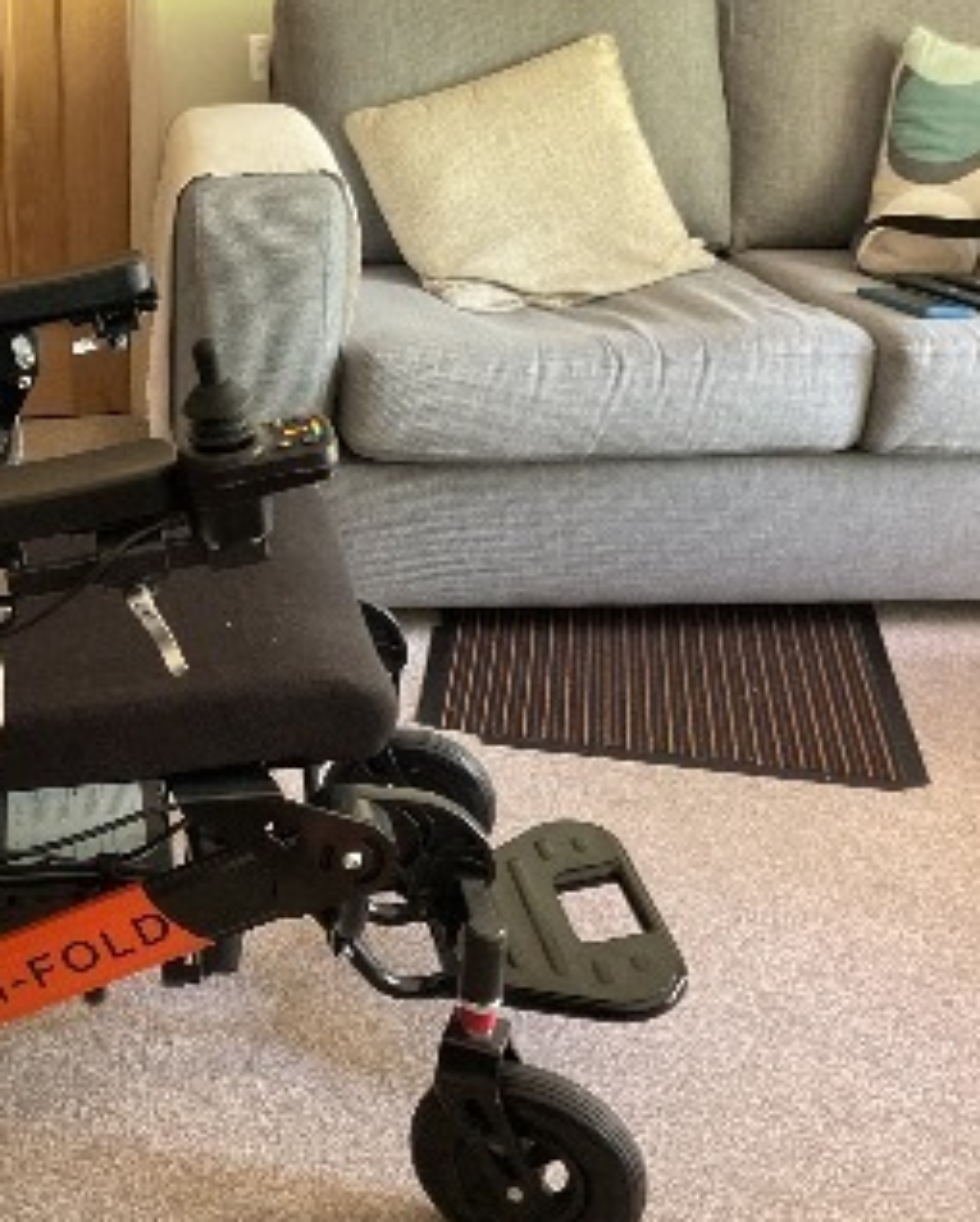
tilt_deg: -28.6
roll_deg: +3.2
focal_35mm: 45
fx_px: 1629
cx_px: 23
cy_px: 657
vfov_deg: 41.1
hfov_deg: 31.2
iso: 320
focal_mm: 3
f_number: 1.8
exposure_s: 1/30
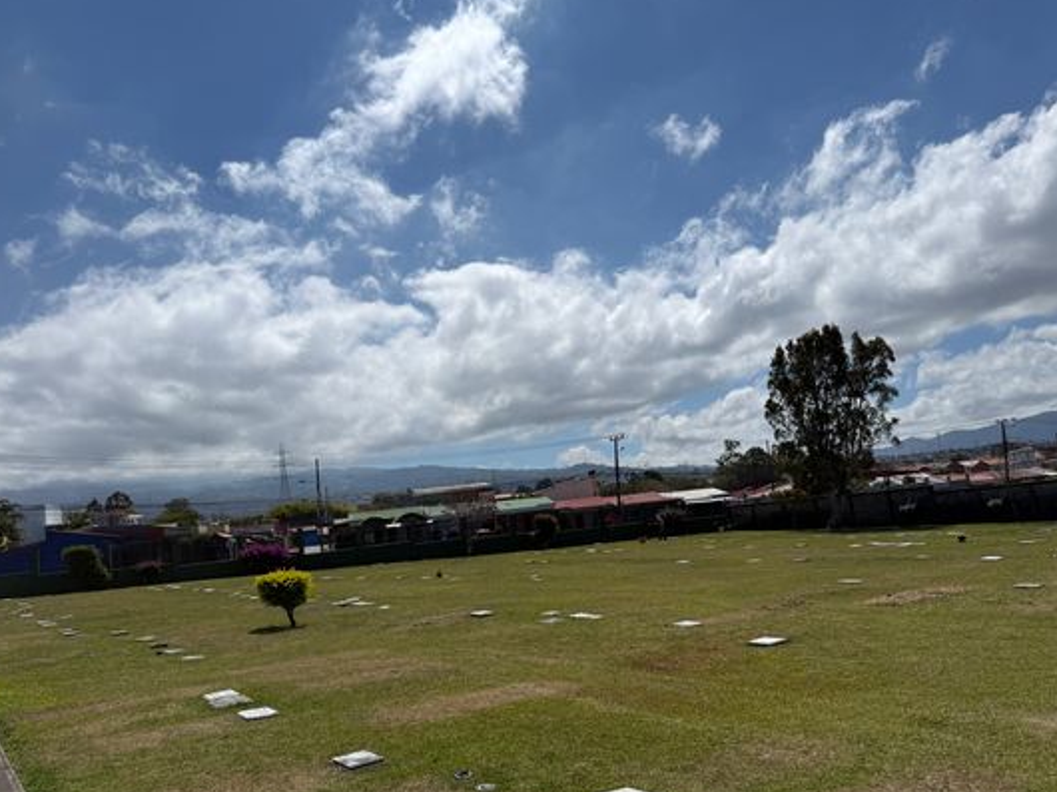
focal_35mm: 29
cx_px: 582
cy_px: 433
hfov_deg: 61.5
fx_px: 885
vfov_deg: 48.1
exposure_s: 1/14286
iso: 64
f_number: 1.78
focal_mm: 6.76
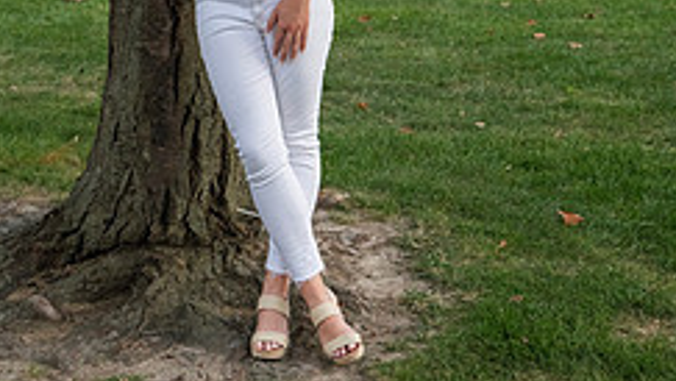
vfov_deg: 12.3
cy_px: -6
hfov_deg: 22.0
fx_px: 1740
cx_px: 300
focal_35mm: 97
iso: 2000
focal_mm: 50
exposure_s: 1/160
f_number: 3.5
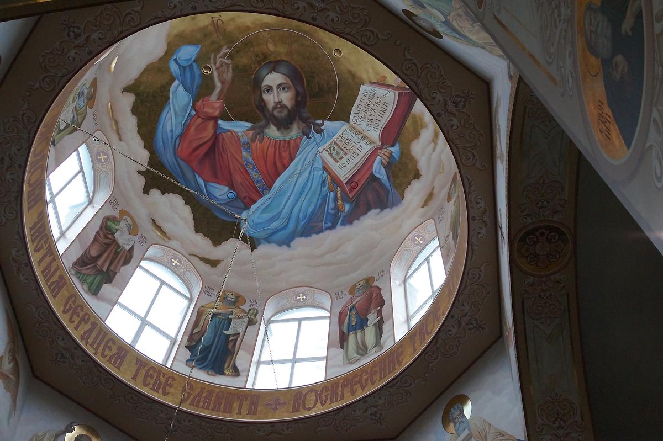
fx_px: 773
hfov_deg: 46.4
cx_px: 332
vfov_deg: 31.9
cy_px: 220
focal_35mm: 42
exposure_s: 1/100
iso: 3200
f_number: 5
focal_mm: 28
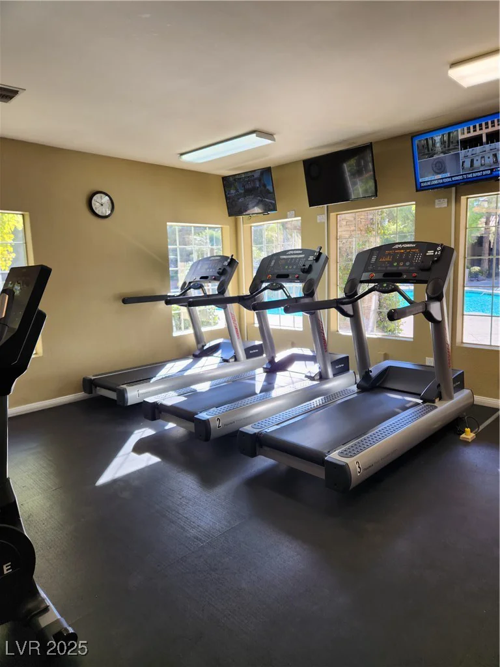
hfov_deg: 58.9
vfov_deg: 73.9
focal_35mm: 23
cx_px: 250
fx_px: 443
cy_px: 334
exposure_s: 1/120
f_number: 1.8
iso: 20
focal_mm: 5.4
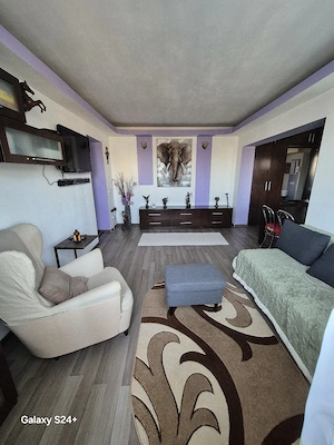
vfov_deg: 106.2
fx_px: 167
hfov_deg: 89.9
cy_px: 222
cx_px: 167
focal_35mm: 13
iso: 640
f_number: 2.2
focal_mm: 2.2
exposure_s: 1/50
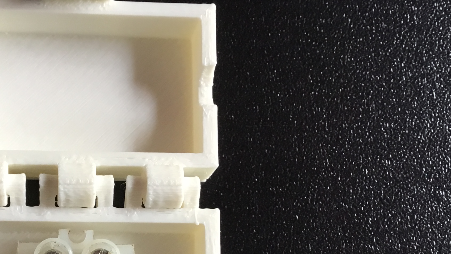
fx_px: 777
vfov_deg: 18.1
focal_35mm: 65
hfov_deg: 31.9
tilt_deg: -80.1
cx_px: 128
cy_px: 247
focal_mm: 3.3
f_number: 2.4
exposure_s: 1/33
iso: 100
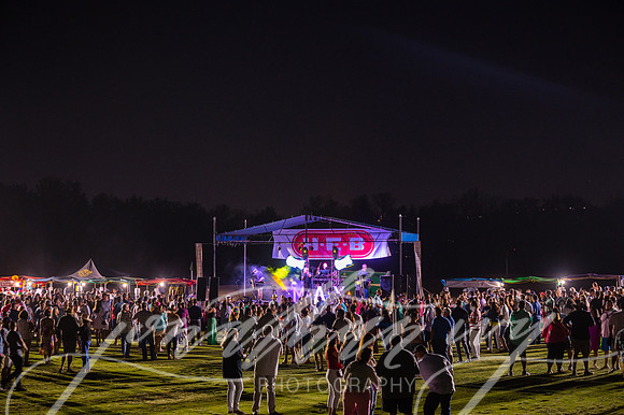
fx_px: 1213
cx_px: 312
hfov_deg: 28.9
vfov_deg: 19.4
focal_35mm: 70
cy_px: 208
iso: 1000
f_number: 4
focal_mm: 70
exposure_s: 1/30
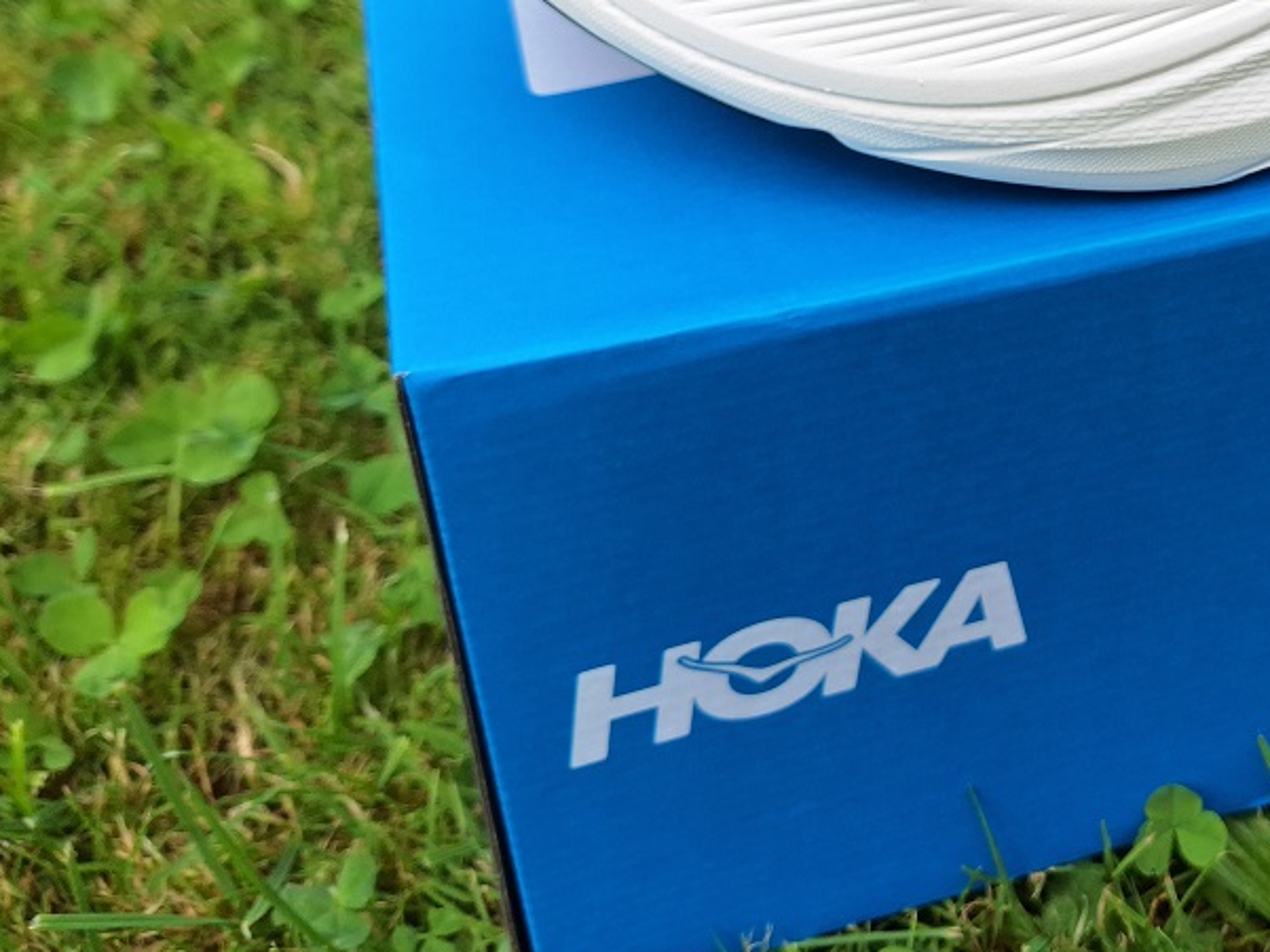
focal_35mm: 51
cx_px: 1267
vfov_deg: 27.2
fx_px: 1871
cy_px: 42
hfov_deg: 34.2
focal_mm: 5.54
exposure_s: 1/436
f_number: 1.8
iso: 40
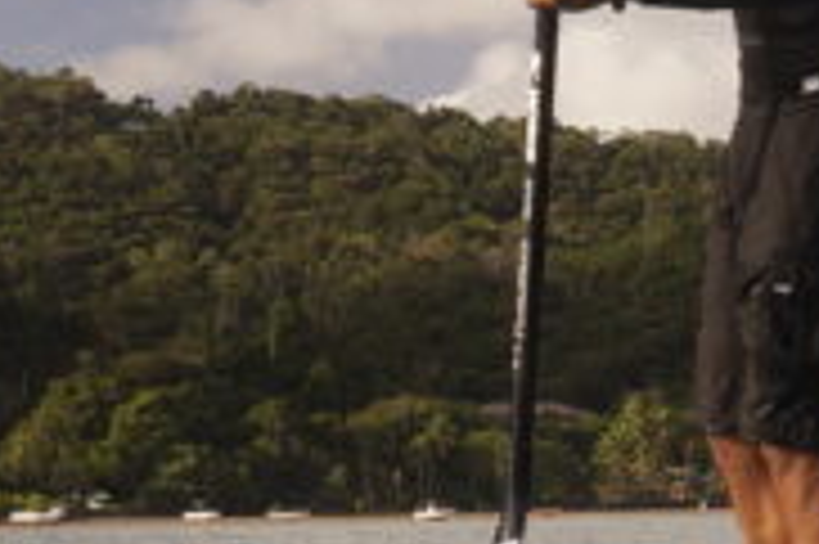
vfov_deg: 8.1
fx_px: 3841
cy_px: 531
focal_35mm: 169
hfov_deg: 12.1
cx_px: 598
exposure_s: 1/160
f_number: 7.1
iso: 200
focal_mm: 20
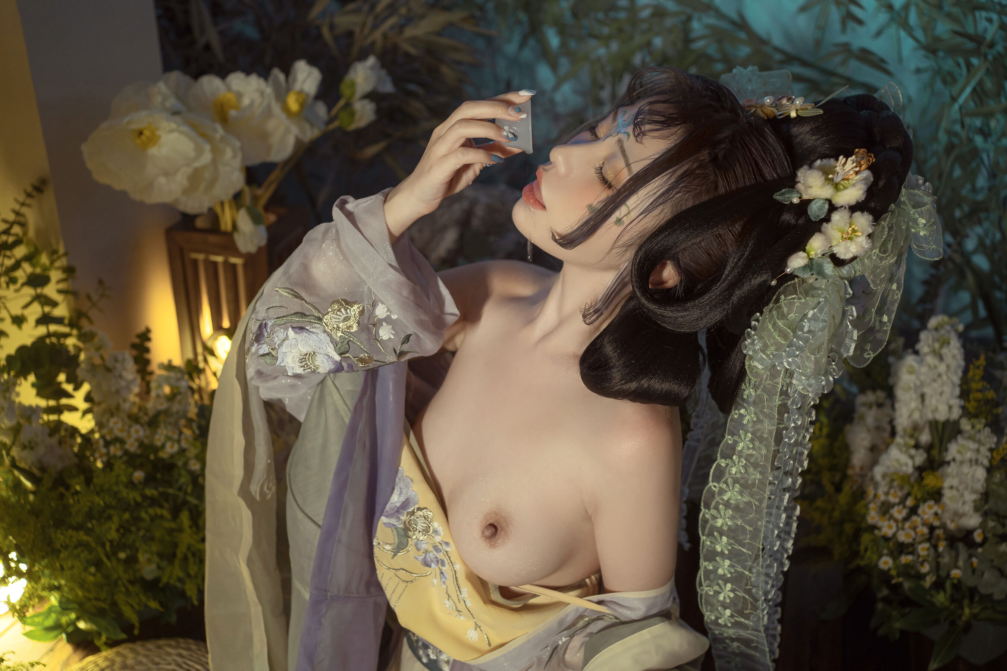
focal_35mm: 35
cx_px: 504
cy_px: 336
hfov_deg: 54.4
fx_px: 979
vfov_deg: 37.9
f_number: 3.5
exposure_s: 1/40
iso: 640
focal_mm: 35
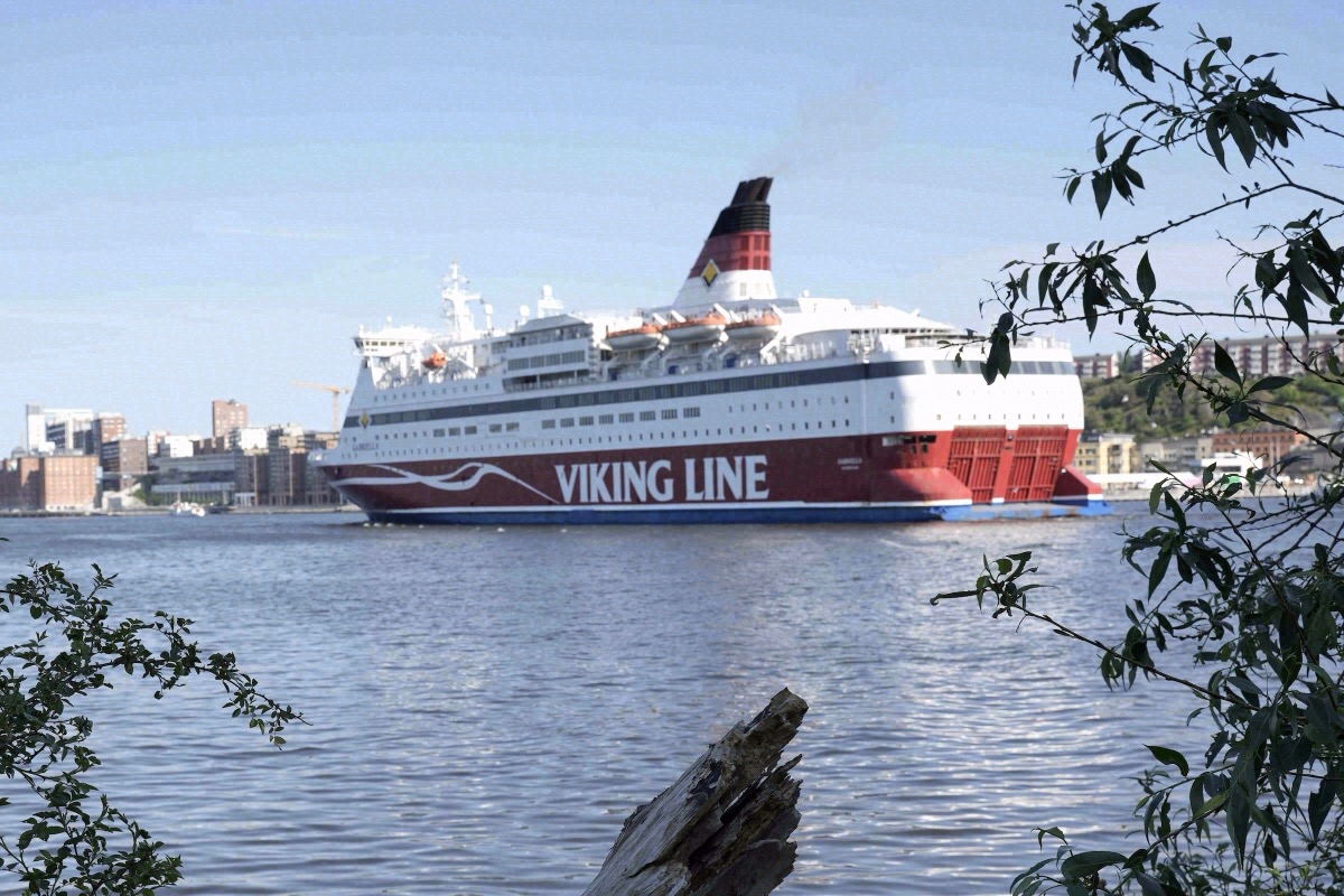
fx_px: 1568
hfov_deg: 46.4
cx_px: 672
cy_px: 448
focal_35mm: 42
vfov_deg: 31.9
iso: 100
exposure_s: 1/250
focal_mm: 42
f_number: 8
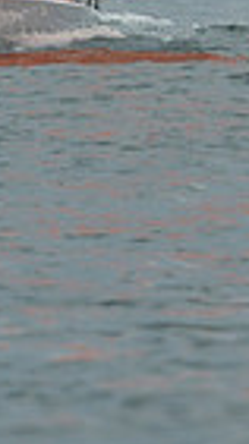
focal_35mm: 862
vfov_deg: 2.5
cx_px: 115
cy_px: -261
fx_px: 10148
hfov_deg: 1.4
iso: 280
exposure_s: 1/800
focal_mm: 200
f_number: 7.1
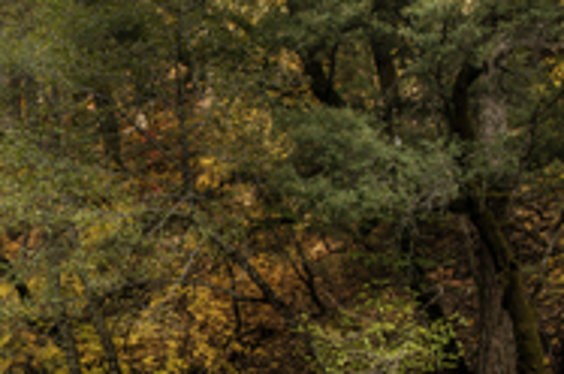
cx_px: 45
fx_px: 1126
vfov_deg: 18.8
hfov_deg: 27.0
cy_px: 273
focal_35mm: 72
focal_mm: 24
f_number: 16
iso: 64
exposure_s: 1/20
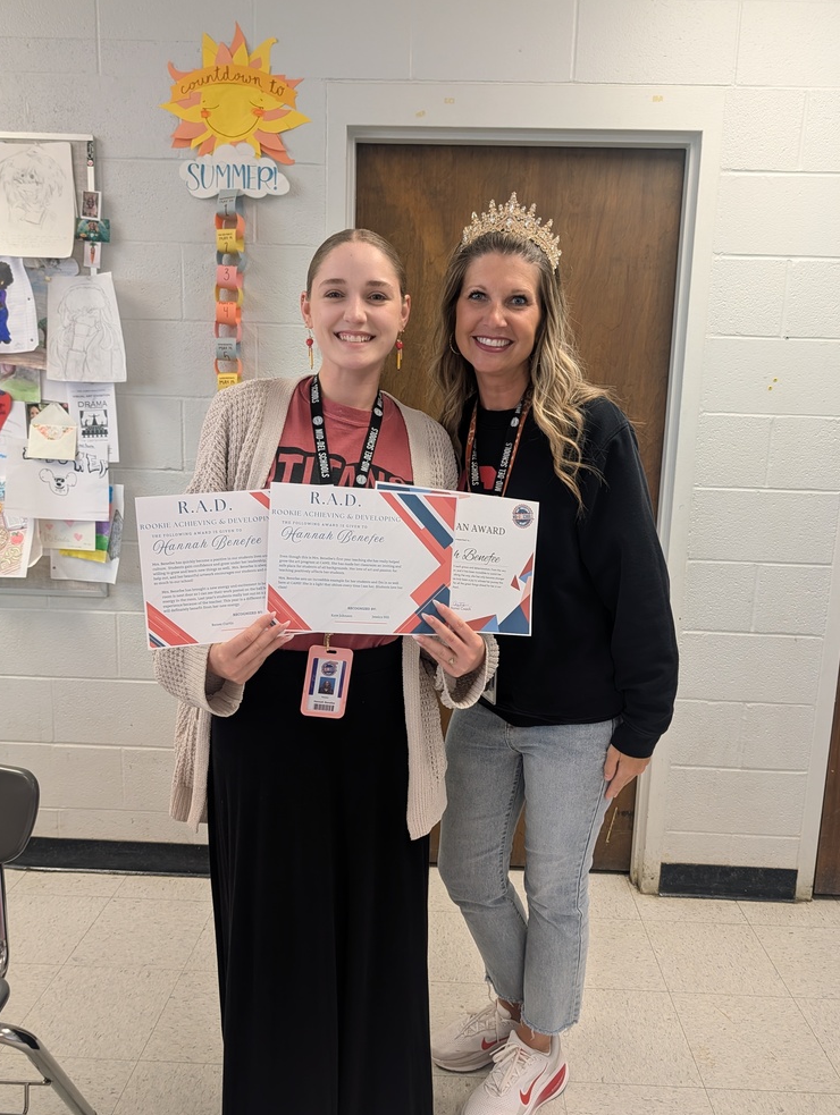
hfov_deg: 55.0
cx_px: 424
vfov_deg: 69.3
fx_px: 807
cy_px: 558
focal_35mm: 25
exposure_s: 1/30
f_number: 1.68
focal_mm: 6.9
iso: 126
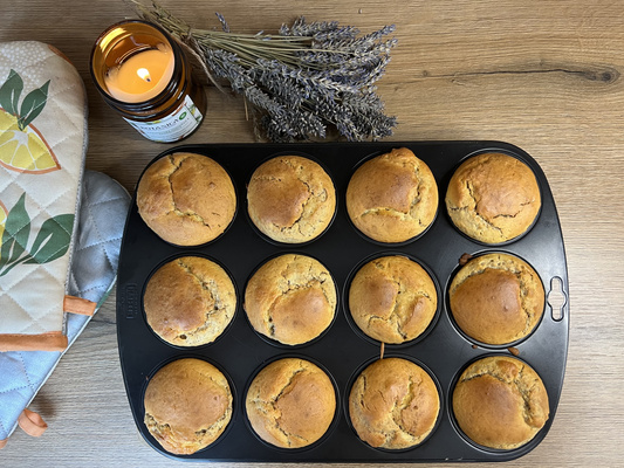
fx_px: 469
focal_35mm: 26
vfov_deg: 53.1
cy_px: 234
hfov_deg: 67.3
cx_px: 312
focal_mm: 5.7
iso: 125
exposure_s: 1/71
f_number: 1.5
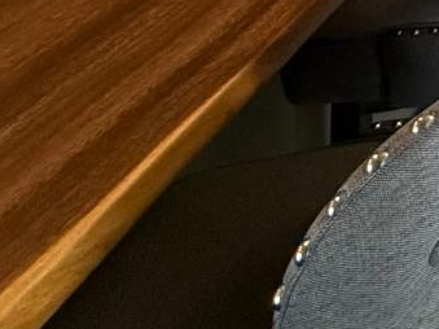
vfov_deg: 16.3
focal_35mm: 62
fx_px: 786
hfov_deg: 17.5
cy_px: -378
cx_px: 943
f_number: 2.2
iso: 500
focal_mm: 2.22
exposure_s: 1/120
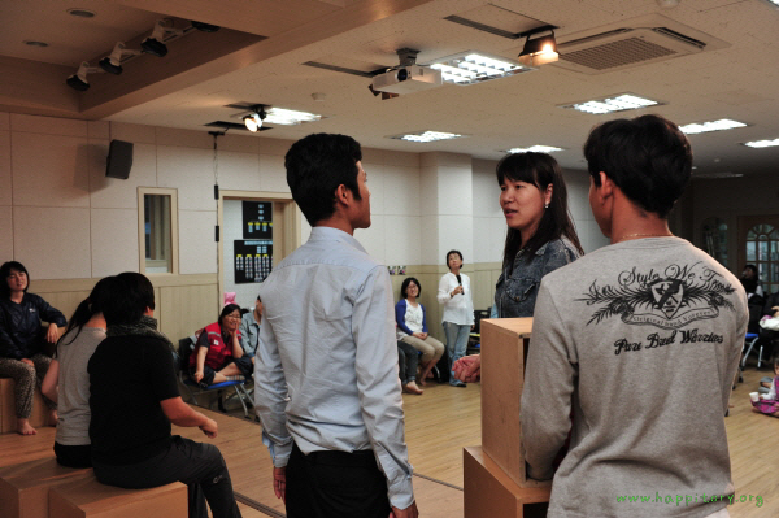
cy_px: 259
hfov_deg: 55.8
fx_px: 735
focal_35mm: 34
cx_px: 390
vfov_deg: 38.8
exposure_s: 1/160
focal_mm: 34
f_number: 5
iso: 800
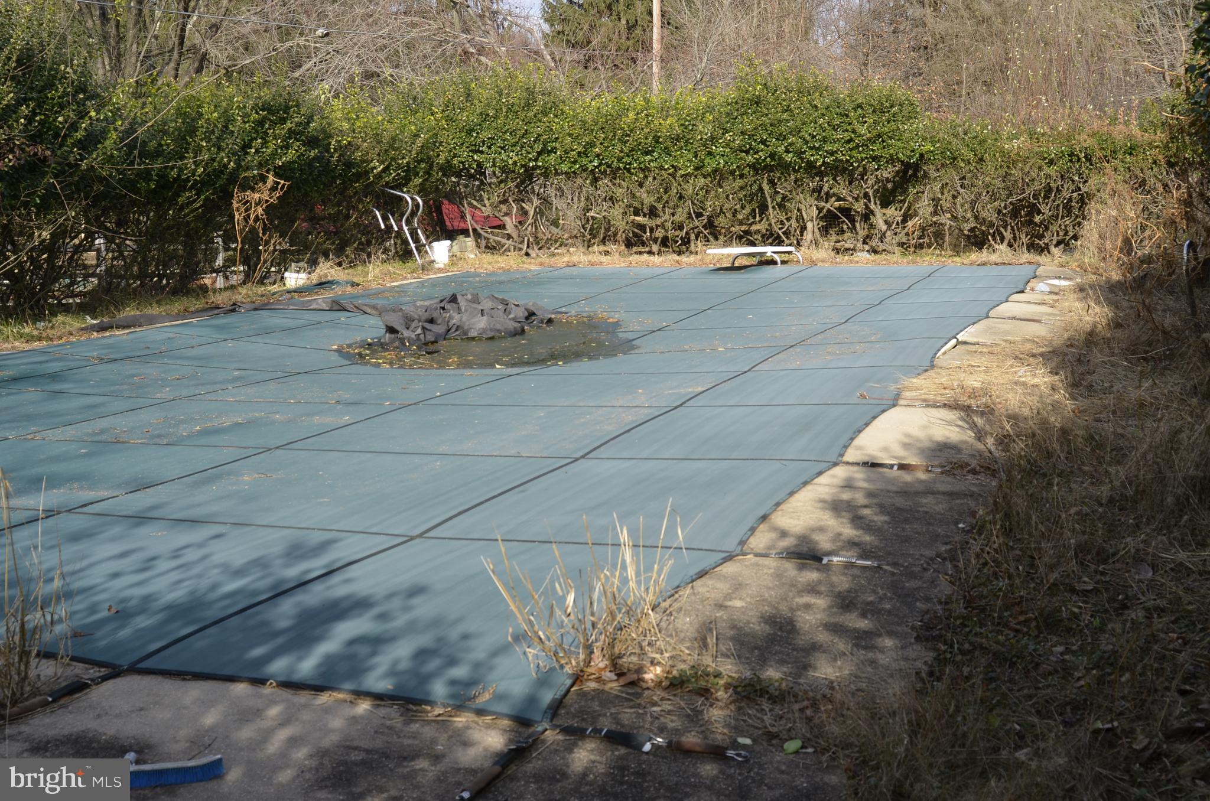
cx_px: 605
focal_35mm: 42
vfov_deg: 31.7
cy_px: 400
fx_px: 1409
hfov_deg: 46.5
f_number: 8
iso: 160
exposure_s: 1/250
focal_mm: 28
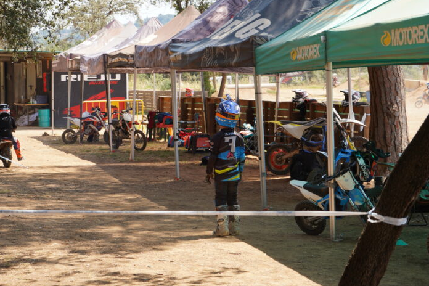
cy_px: 130
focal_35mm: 103
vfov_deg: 13.3
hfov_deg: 19.8
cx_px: 164
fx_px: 1227
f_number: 5.6
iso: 100
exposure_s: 1/200
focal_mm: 70
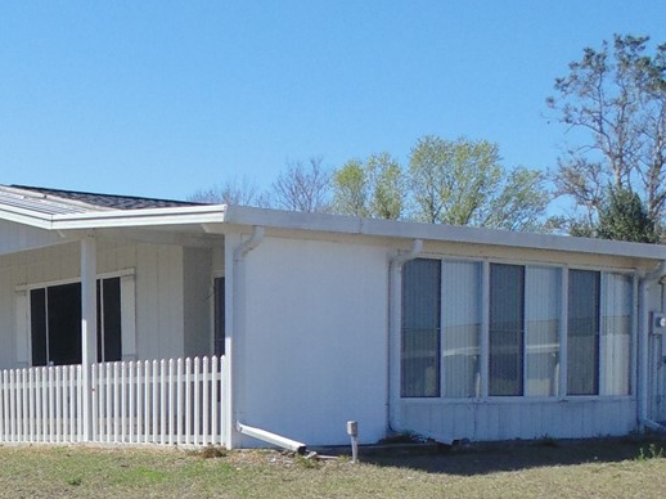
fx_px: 1308
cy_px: 522
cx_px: -27
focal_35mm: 68
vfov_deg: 20.7
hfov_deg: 26.7
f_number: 9.7
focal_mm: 4
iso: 80
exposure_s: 1/125
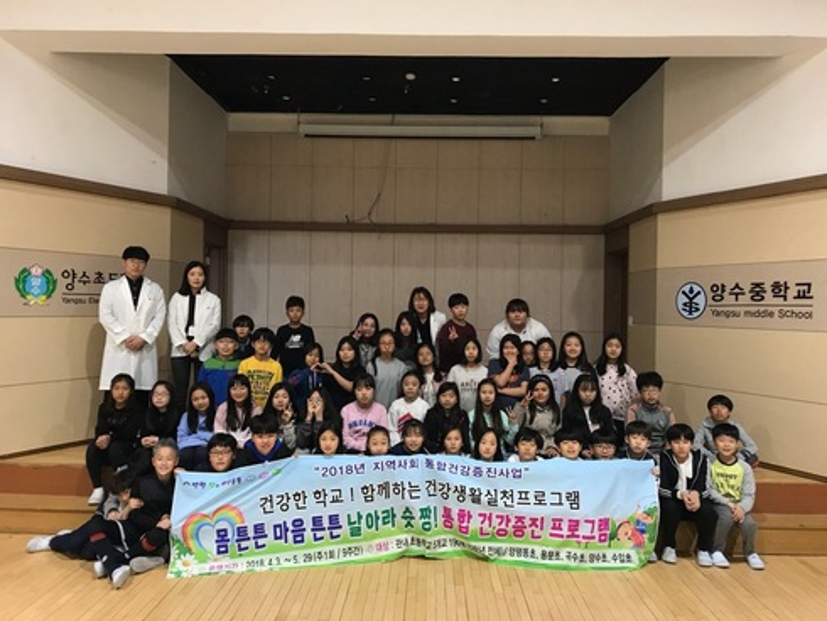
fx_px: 669
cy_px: 310
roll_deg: -0.5
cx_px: 414
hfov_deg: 63.4
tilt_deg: +0.1
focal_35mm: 28
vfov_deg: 49.8
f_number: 1.8
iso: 40
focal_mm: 3.99
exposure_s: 1/30
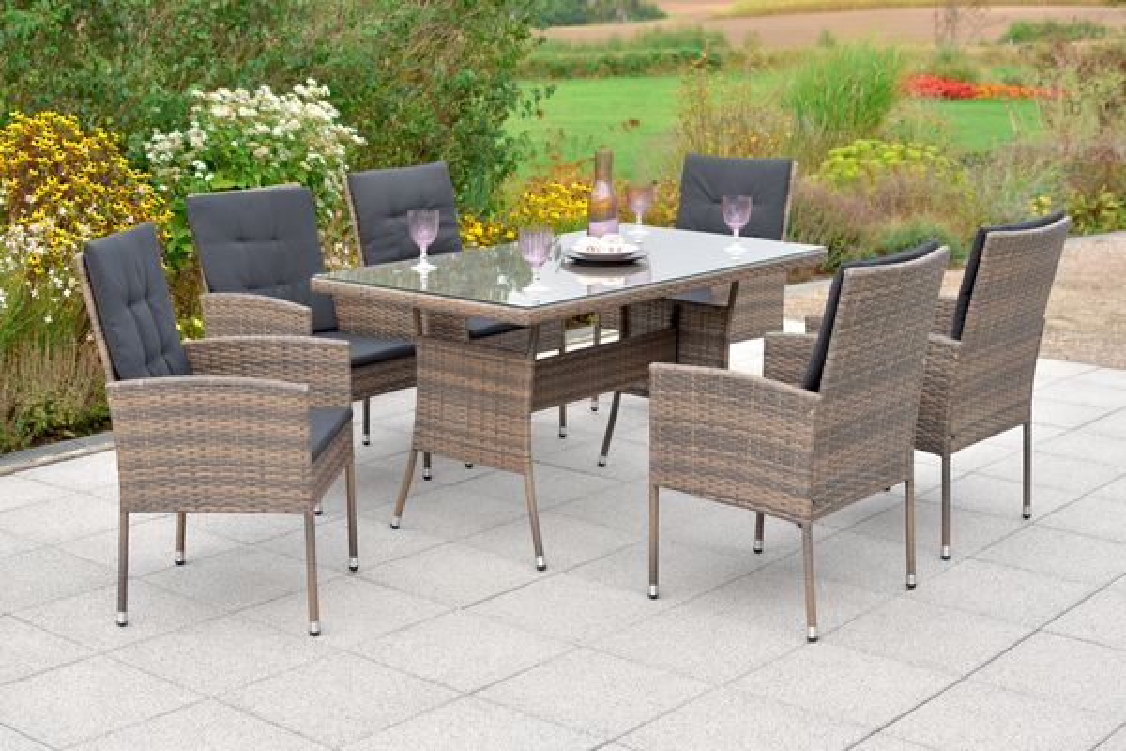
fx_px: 1642
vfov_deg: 25.8
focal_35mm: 52
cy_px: 376
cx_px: 563
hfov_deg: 37.9
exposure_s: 1/1000
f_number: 3.2
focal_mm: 35
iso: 160
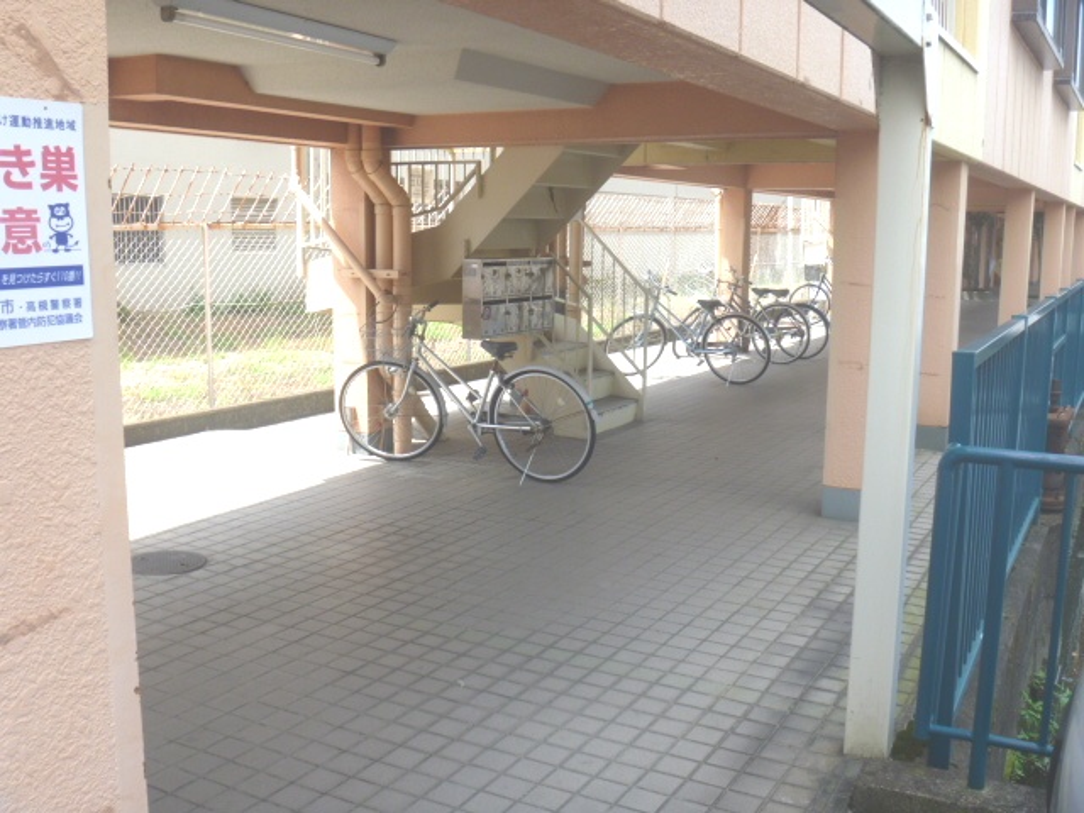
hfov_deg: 52.6
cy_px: 406
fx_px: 1096
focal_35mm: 35
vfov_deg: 40.7
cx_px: 542
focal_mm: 6.3
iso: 80
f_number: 4.5
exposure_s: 1/250
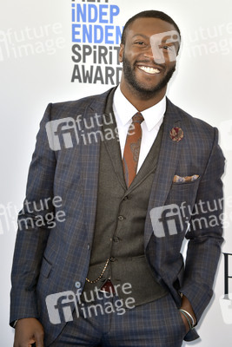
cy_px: 174
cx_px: 116
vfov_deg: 16.4
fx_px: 1207
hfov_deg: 11.0
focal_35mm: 125
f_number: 6.3
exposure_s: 1/320
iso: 500
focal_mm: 125
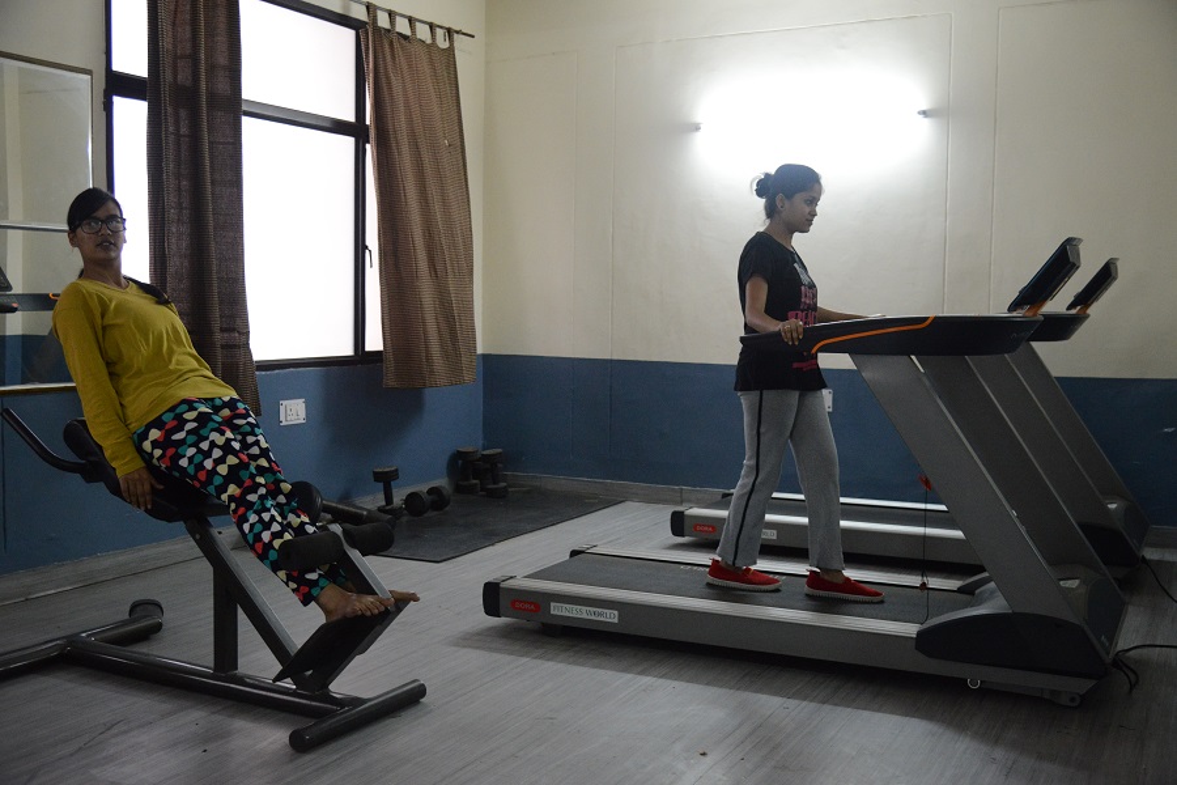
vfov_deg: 35.1
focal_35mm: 38
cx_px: 588
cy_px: 392
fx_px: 1242
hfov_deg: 50.7
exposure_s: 1/60
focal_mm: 38
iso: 5000
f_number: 4.8
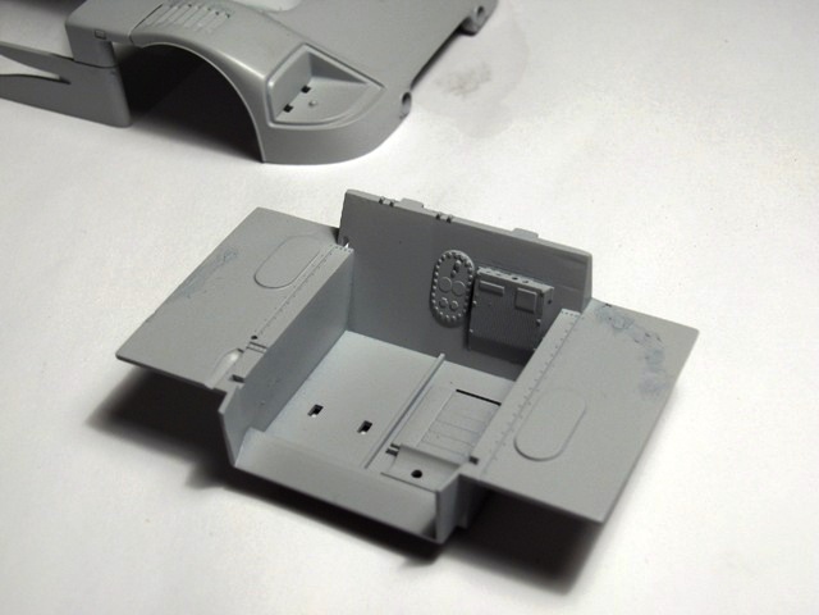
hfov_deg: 34.9
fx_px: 1301
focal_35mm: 55
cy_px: 308
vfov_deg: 26.6
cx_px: 410
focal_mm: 11.4
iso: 100
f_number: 3.2
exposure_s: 1/96.1
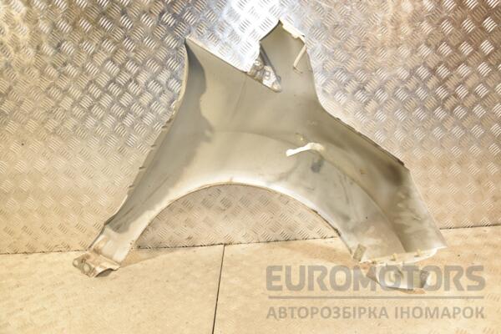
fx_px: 438
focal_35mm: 32
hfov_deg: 59.5
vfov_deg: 41.7
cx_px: 250
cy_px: 167
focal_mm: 21
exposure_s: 1/200
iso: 800
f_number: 5
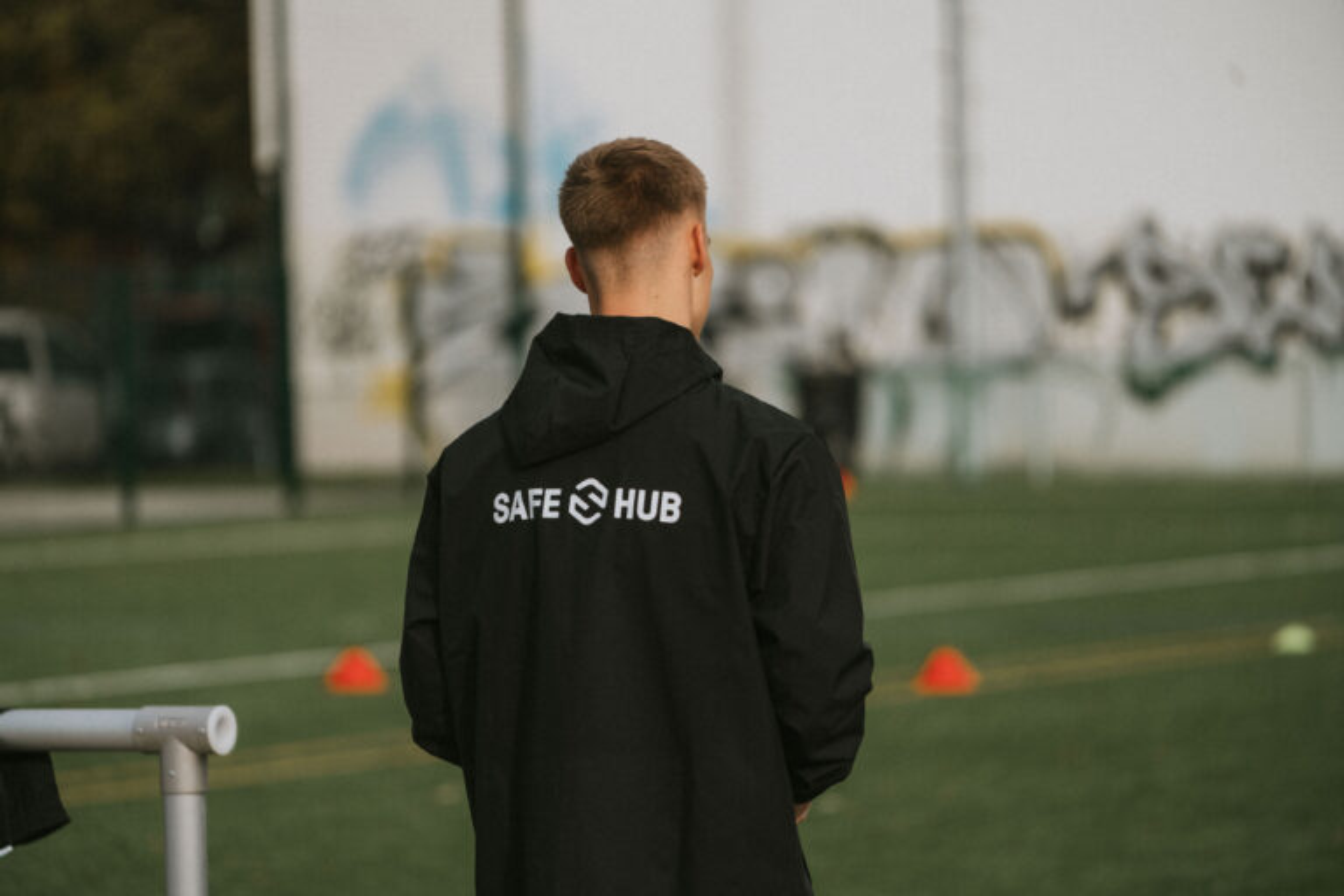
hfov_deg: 10.3
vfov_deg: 6.9
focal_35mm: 200
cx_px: 672
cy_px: 448
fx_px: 7466
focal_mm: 200
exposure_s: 1/500
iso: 125
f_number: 4
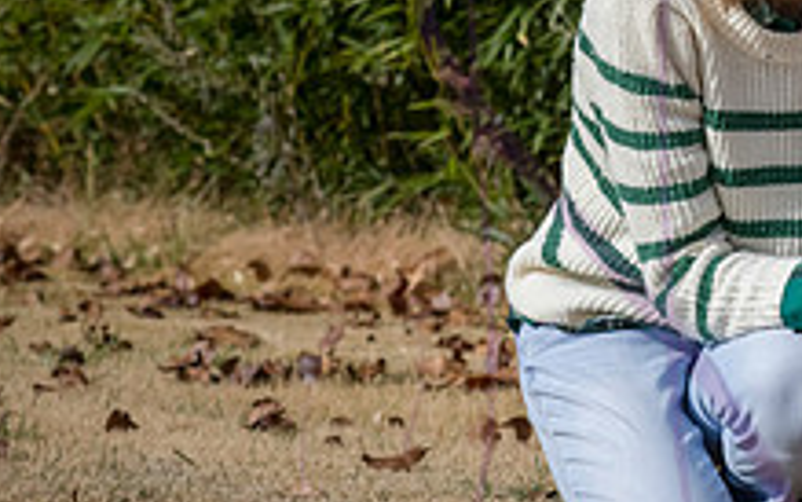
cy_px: -2
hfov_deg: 6.9
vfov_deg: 4.3
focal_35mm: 303
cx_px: 1033
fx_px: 6624
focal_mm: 112
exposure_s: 1/1000
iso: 400
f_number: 8
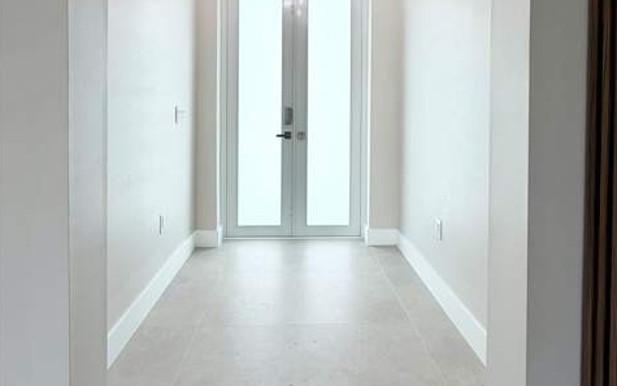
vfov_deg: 57.5
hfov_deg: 85.1
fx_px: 336
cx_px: 307
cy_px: 112
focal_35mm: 20
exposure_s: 1/194
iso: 40
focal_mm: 2.22
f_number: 2.2
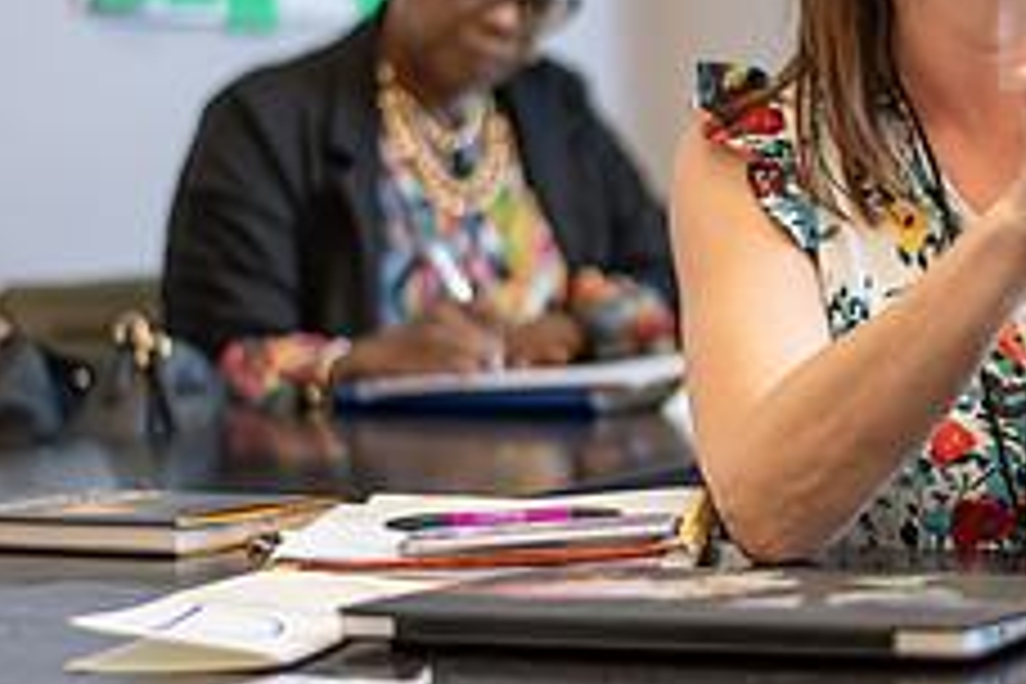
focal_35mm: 127
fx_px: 3619
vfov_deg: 10.8
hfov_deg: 16.0
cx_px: 864
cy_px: 259
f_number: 1.8
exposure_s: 1/200
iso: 500
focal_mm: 50
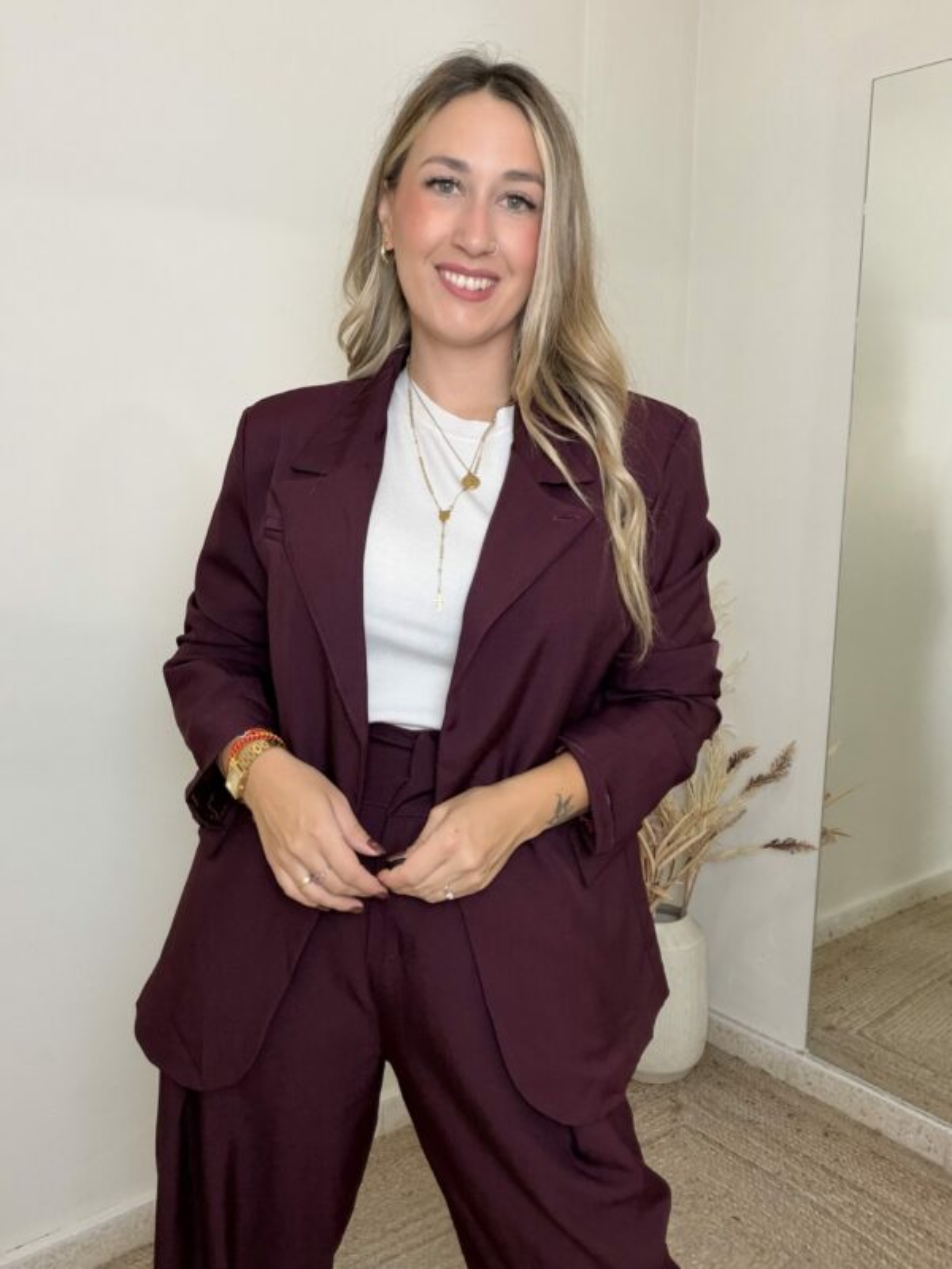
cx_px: 476
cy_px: 634
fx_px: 1100
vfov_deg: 60.0
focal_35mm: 30
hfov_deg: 46.8
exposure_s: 1/60
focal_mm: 2.71
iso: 125
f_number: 1.9
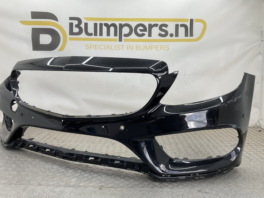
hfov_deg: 61.7
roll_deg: -3.7
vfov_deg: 48.2
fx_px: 221
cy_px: 99
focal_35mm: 29
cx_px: 132
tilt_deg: -8.2
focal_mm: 3
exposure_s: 1/120
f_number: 1.8
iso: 20
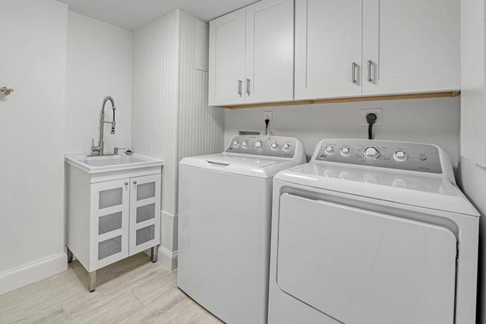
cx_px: 190
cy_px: 125
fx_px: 216
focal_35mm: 16
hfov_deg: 95.2
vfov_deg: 72.7
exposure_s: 1/10
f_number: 10
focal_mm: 12
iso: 160
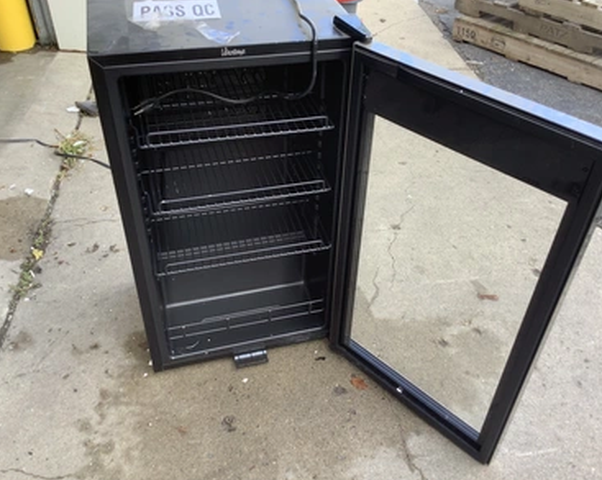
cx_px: 322
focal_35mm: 33
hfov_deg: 54.2
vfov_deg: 44.5
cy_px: 239
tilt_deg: -39.5
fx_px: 587
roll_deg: -0.4
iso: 40
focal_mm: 3.3
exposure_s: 1/120
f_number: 2.4
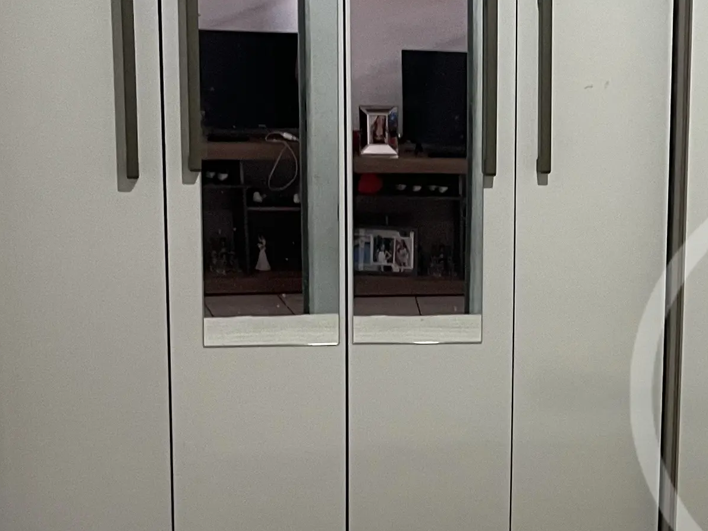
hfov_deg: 20.7
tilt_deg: -11.5
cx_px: 864
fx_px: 1800
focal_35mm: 88
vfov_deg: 16.7
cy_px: 394
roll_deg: -1.9
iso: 250
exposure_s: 1/60
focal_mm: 4.2
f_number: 1.6
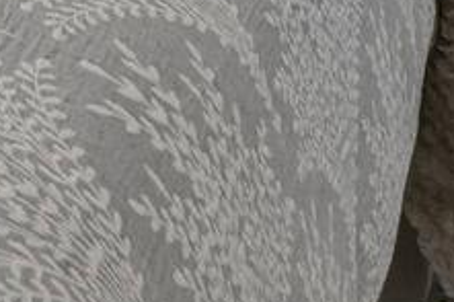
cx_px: -816
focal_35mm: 125
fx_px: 1575
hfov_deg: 11.5
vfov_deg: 8.3
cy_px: -754
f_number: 8
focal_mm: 16
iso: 200
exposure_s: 1/3
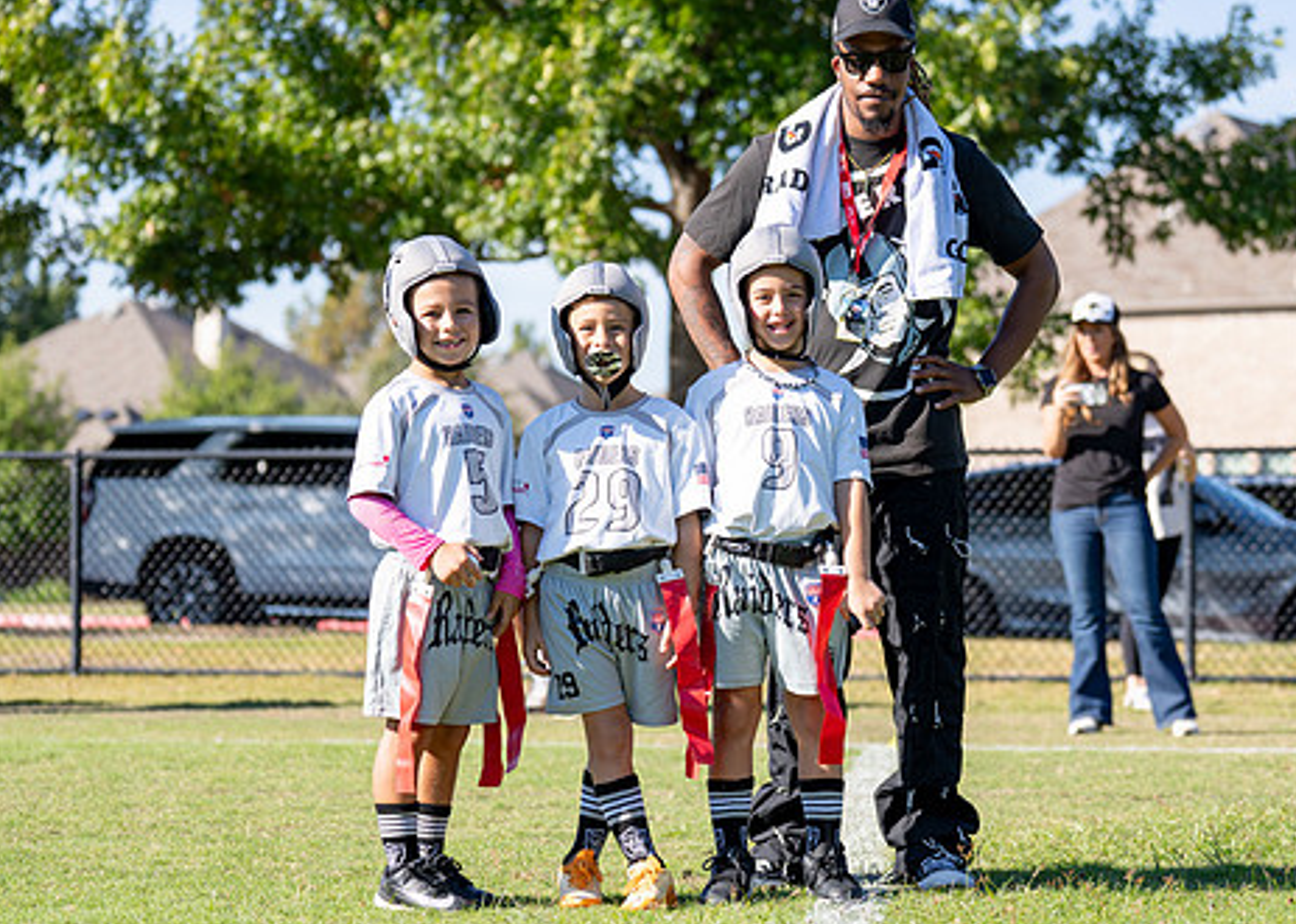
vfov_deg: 13.4
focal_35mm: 107
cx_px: 676
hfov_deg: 18.7
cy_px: 498
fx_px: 3936
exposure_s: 1/3200
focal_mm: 70
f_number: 2.8
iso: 250
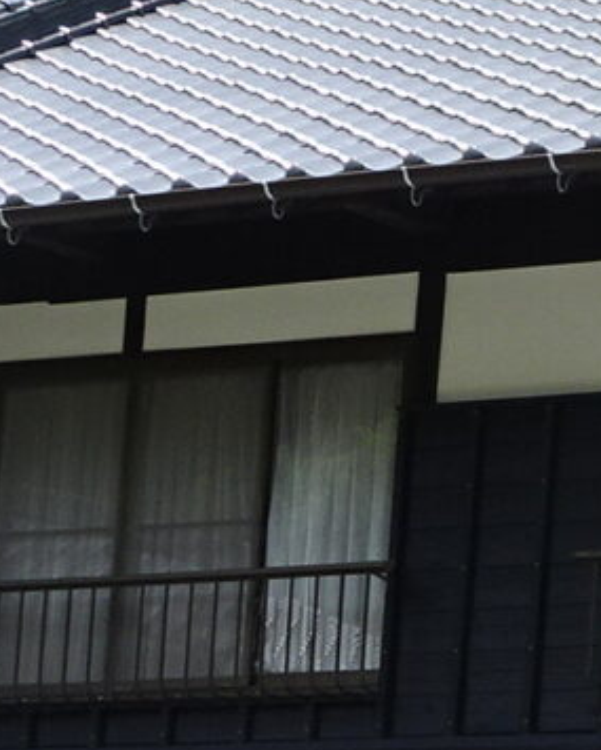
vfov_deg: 7.8
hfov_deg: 6.2
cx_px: 896
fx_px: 5489
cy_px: 495
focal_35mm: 247
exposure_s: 1/250
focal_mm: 7.58
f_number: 4.5
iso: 80
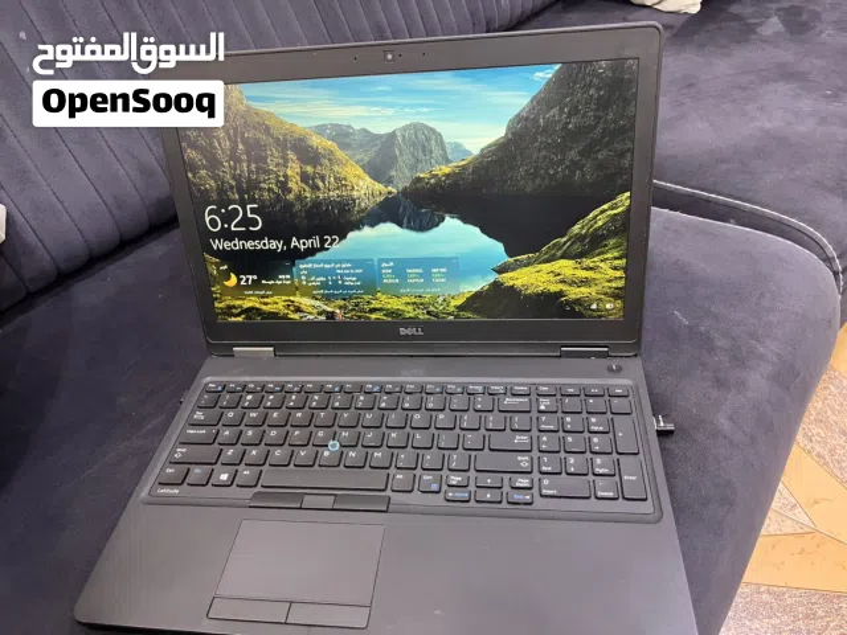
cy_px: 318
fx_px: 636
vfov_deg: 53.1
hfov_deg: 67.3
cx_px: 424
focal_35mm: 26
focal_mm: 5.1
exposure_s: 1/50
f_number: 1.6
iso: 400
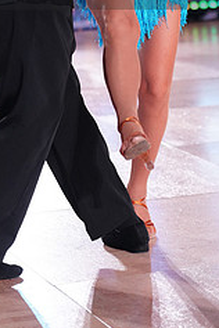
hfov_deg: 6.7
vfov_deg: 9.9
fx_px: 1880
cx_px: 92
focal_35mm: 206
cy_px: -36
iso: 2000
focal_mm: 84
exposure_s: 1/500
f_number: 2.8
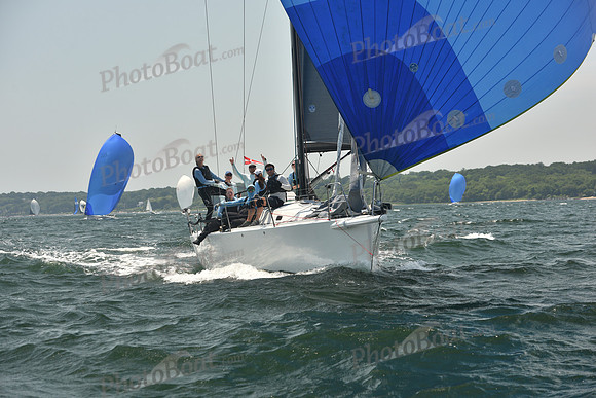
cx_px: 298
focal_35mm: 98
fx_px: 1623
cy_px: 199
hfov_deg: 20.8
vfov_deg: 14.0
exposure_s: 1/640
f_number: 5.6
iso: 250
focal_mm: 98
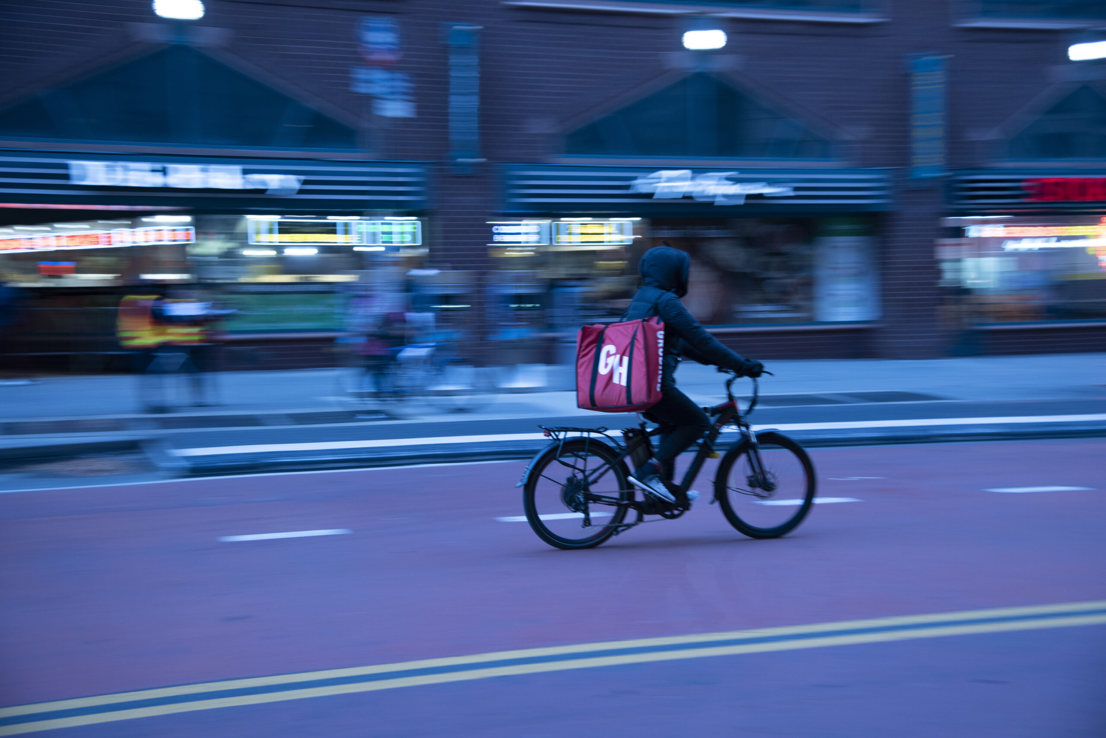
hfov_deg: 42.7
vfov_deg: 29.3
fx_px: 1414
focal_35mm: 46
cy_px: 369
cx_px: 553
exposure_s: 1/50
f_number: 4
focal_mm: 46
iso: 500
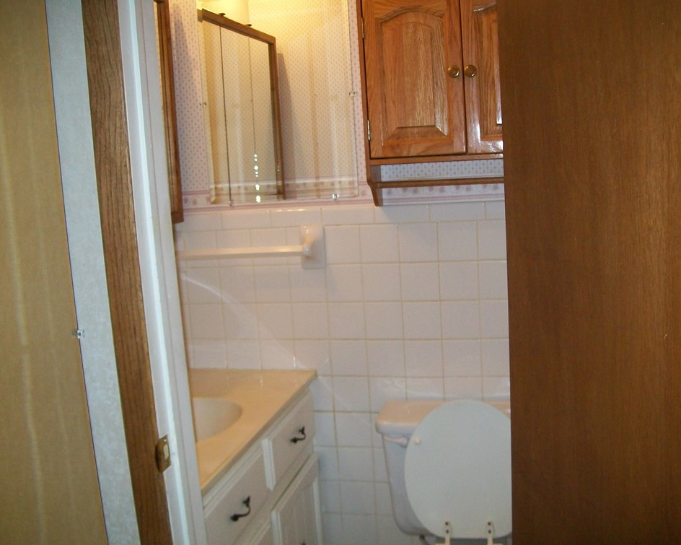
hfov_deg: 50.3
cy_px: 270
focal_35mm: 36
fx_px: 726
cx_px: 351
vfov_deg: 41.1
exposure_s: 1/60
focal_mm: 6.1
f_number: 2.7
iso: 160
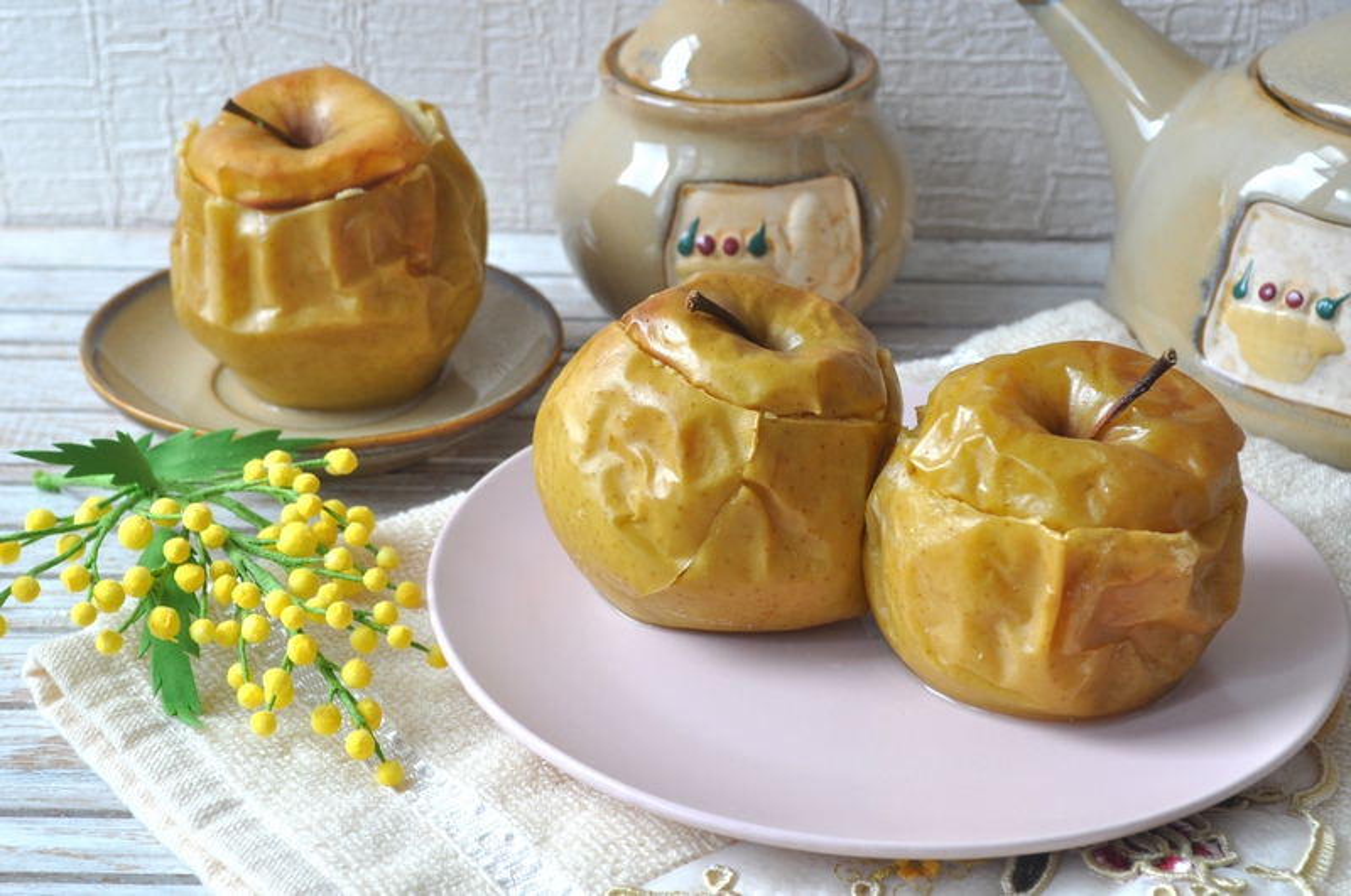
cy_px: 448
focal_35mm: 82
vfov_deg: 16.5
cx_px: 676
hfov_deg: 24.7
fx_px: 3092
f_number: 8
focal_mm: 55
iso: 400
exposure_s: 1/60
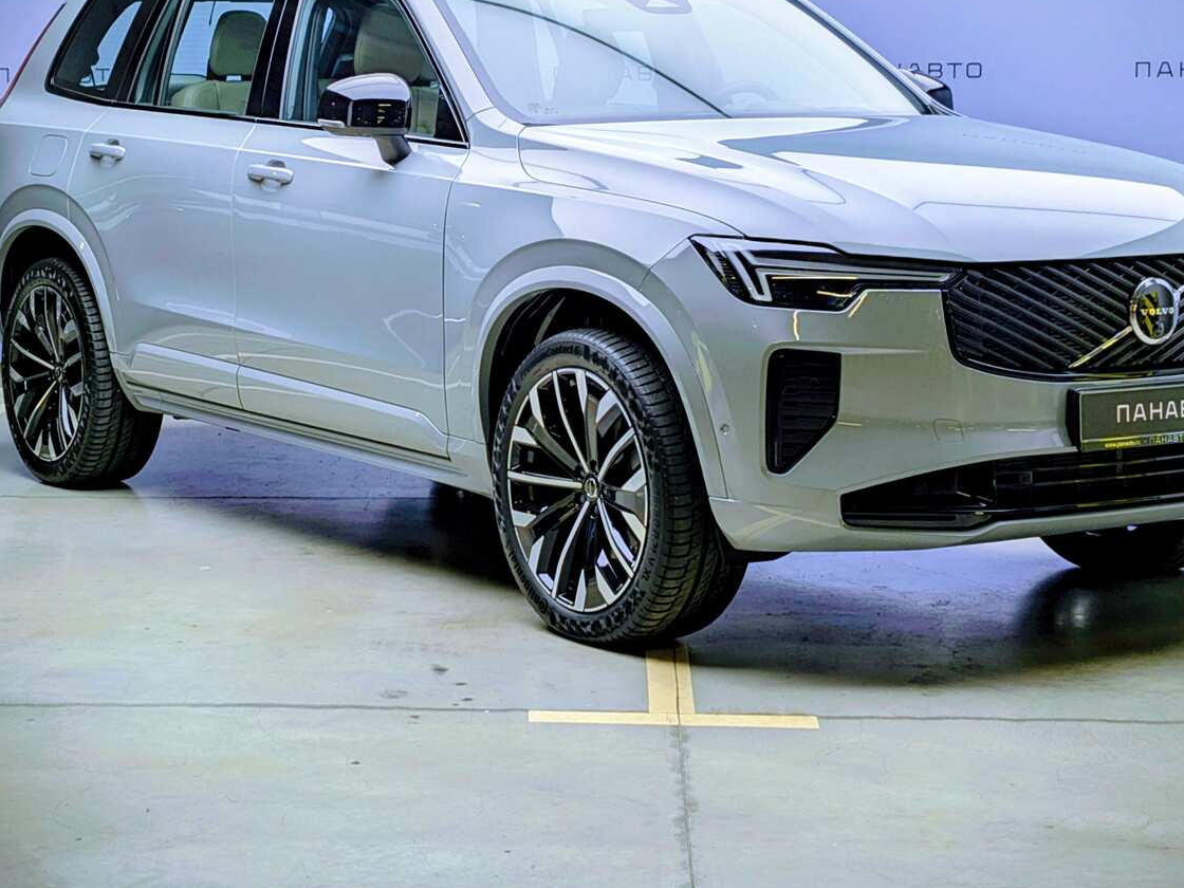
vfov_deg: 46.5
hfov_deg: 59.9
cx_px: 637
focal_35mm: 30
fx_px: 1026
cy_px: 356
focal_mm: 6.9
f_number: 1.68
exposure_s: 1/142
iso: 21
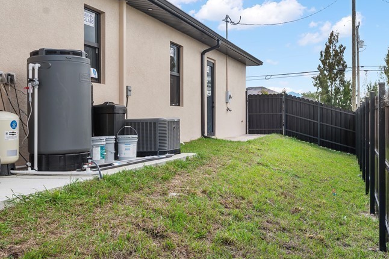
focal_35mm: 38
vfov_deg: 33.9
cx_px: 192
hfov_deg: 50.9
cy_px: 44
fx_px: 409
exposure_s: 1/125
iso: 100
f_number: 9
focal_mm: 22.5
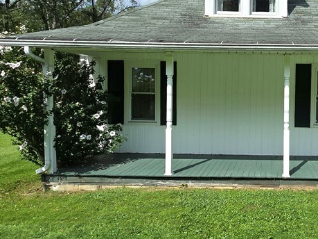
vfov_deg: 48.0
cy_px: 99
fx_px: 266
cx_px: 274
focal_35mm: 29
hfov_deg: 55.2
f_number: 2.2
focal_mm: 2.2
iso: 50
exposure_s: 1/3333
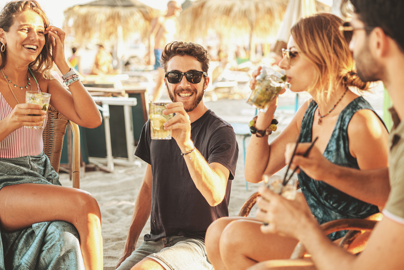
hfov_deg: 39.6
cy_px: 135
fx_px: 561
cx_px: 202
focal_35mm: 50
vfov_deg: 27.0
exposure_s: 1/500
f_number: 2.2
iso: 100
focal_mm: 50
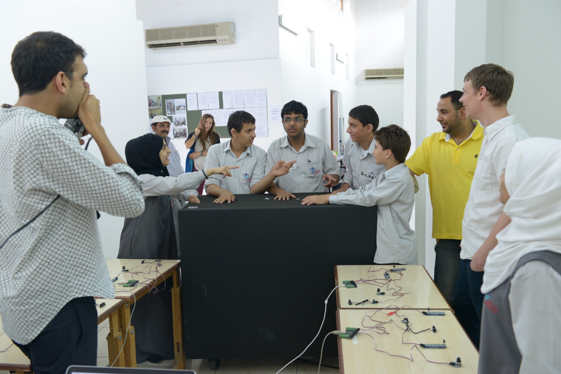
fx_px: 545
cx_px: 280
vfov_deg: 37.9
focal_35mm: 35
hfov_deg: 54.4
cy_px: 187
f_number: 5
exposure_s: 1/60
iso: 1250
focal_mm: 35
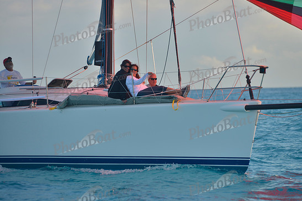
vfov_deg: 6.4
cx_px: 160
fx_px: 1786
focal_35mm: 213
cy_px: 104
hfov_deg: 9.7
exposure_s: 1/640
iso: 200
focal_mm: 200
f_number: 5
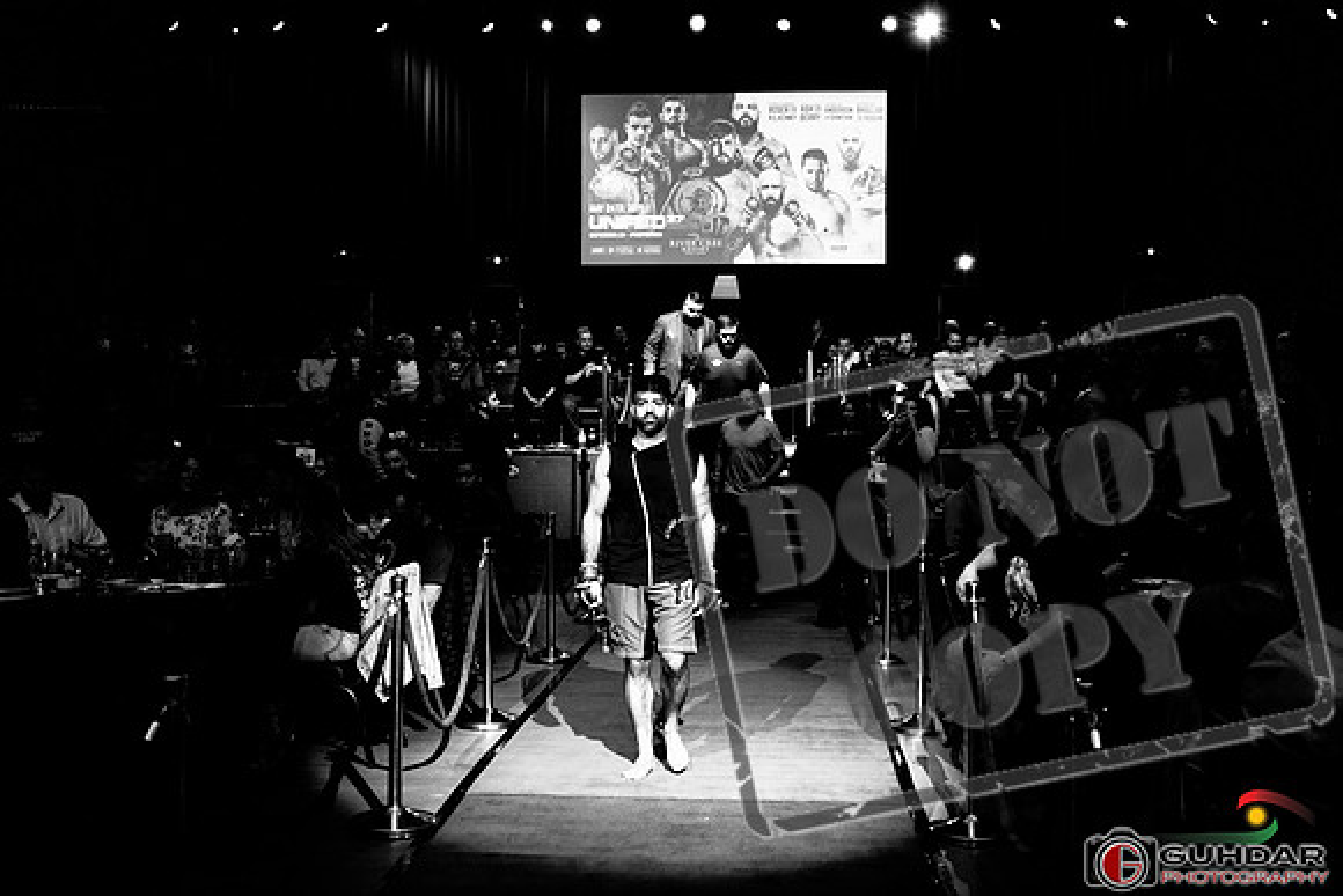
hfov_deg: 44.5
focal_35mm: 44
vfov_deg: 30.5
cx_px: 672
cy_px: 448
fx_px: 1642
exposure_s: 1/320
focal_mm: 44
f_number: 2.8
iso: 3200
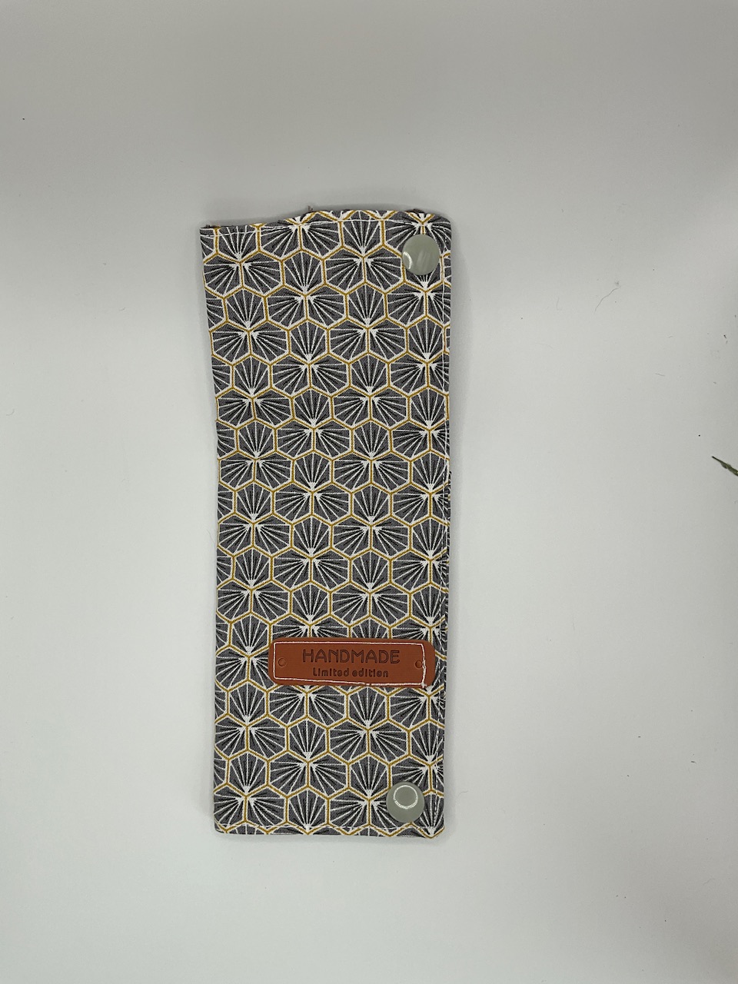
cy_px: 492
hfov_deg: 48.2
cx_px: 369
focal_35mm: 29
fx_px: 824
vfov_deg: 61.7
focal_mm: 3
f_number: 1.8
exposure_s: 1/367
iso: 25
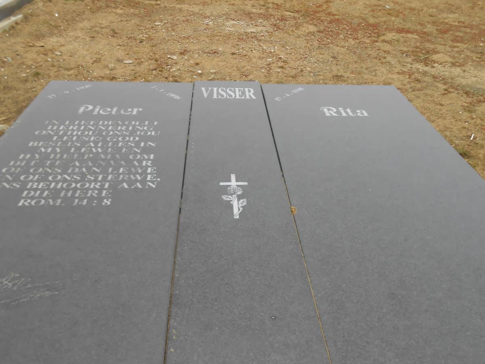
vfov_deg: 46.8
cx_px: 242
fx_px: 420
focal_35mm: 30
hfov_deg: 60.0
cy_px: 182
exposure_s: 1/50
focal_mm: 5.3
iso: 80
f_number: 3.8
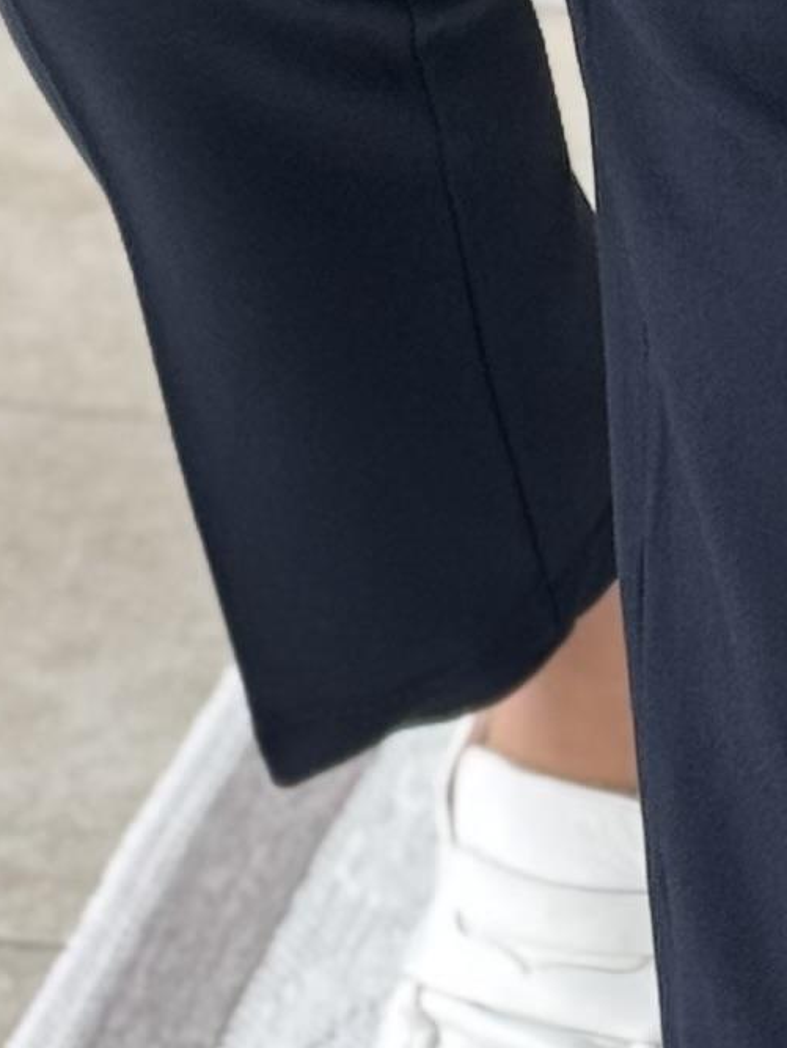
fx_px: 8783
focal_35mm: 290
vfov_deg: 6.8
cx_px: 397
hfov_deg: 5.1
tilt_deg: -36.8
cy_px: -233
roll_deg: +4.8
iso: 50
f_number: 1.78
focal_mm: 6.76
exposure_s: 1/128
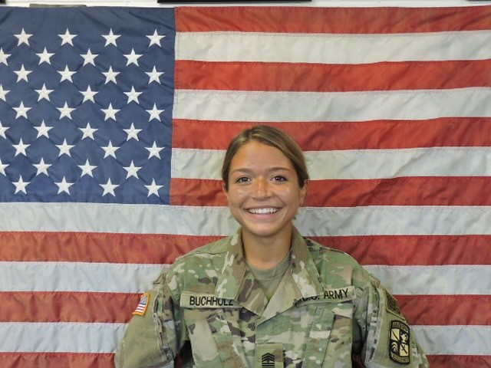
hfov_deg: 38.2
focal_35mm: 50
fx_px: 709
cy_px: 184
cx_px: 246
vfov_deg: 29.1
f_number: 3.6
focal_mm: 8.9
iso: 400
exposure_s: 1/40
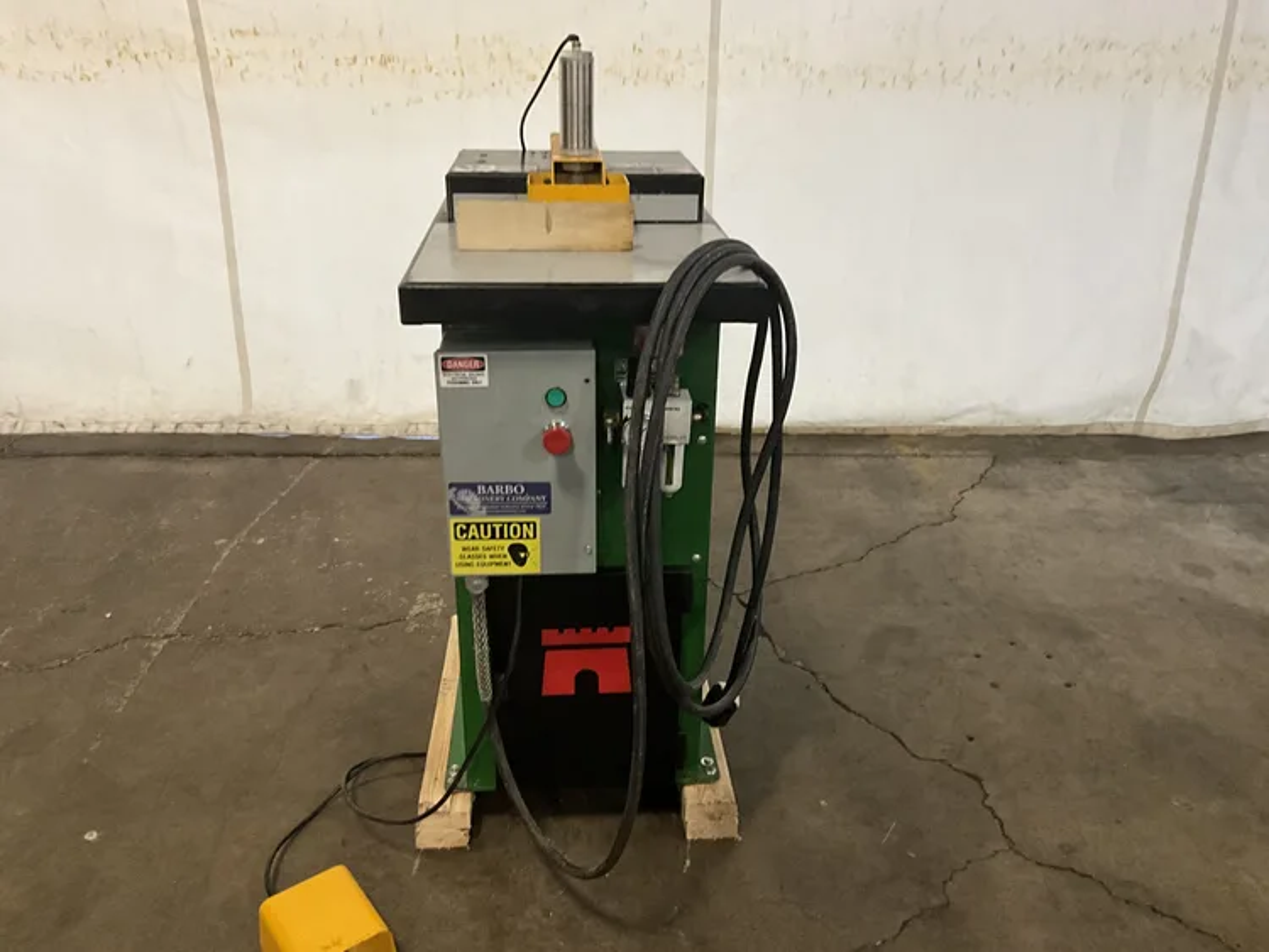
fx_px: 1063
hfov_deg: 61.6
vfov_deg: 48.3
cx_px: 634
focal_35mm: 29
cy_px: 476
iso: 250
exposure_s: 1/60
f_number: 1.8
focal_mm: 3
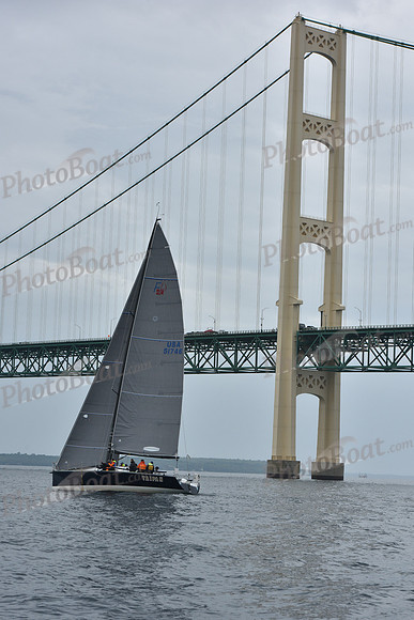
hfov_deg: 15.9
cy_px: 310
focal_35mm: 86
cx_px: 207
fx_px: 1482
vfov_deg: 23.6
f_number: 9
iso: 250
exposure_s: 1/800
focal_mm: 86
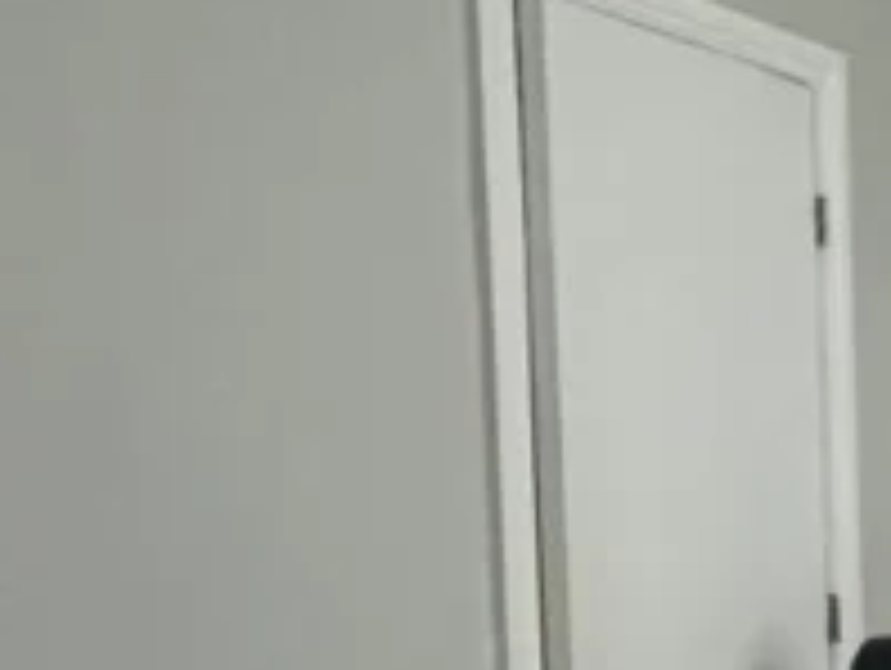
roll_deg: -0.5
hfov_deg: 21.4
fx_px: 1263
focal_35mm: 49
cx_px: 1658
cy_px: 436
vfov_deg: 29.6
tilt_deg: -5.1
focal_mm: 1.57
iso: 500
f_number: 1.8
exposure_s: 1/60
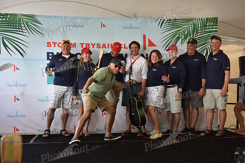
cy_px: 82
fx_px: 327
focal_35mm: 48
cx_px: 122
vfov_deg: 28.1
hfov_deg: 41.1
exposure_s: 1/160
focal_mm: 48
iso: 800
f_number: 4.5
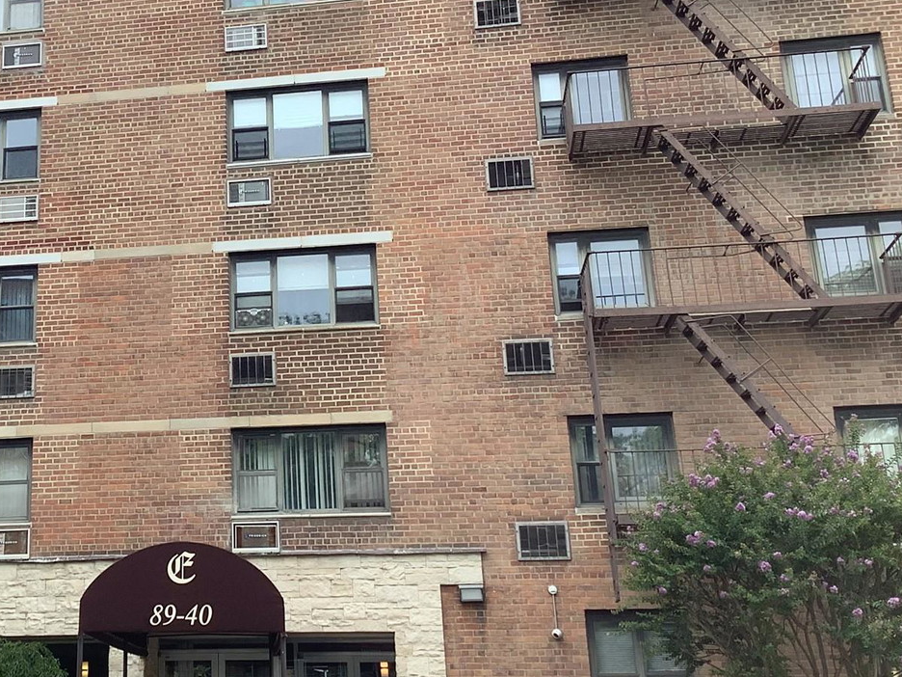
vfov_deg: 27.3
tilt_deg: +16.5
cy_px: 200
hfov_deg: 35.0
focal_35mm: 53
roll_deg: +0.7
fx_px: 1381
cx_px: 180
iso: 25
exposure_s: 1/205
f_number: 2.4
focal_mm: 3.3
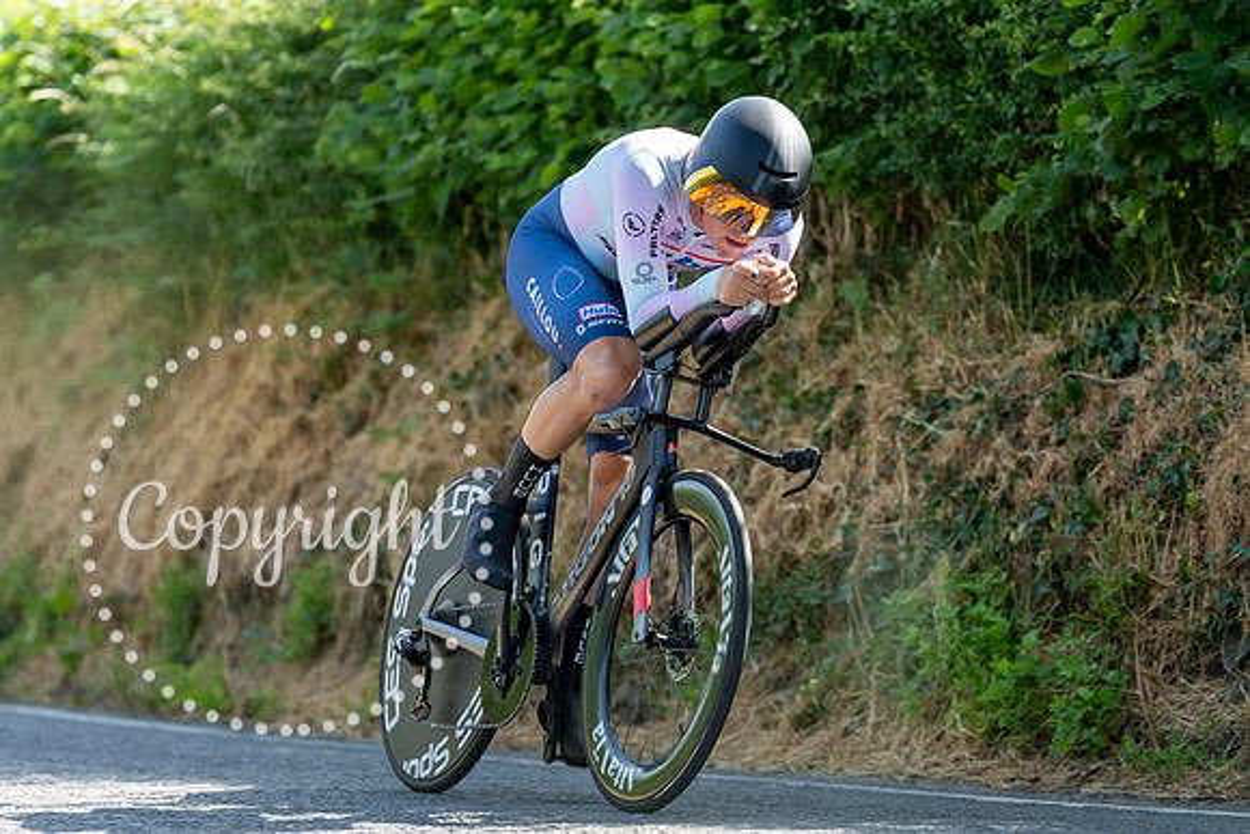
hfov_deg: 10.3
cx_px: 625
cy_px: 417
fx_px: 6946
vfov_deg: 6.9
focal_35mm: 200
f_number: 3.5
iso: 640
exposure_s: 1/1000
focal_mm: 200
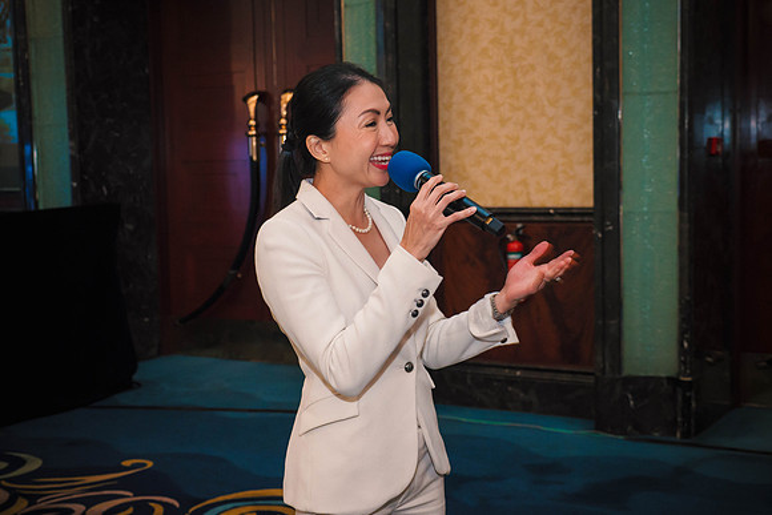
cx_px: 386
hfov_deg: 35.5
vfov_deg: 24.1
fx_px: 1205
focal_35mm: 56
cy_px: 258
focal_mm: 26
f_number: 2.8
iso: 1600
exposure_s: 1/80
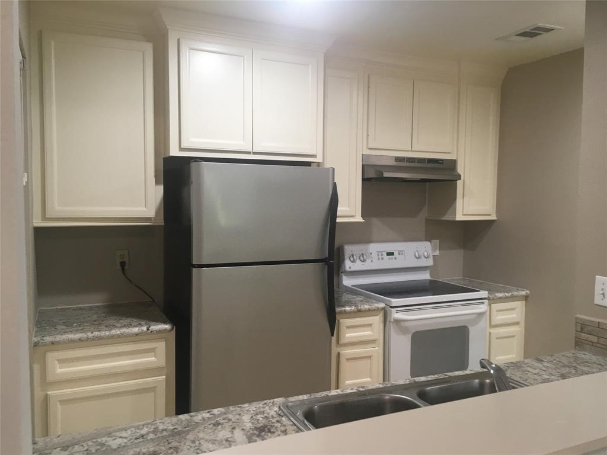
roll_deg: +0.2
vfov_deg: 48.2
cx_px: 304
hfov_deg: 61.7
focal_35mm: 29
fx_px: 509
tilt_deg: -4.8
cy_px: 228
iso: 80
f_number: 2.2
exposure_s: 1/30
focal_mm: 4.15
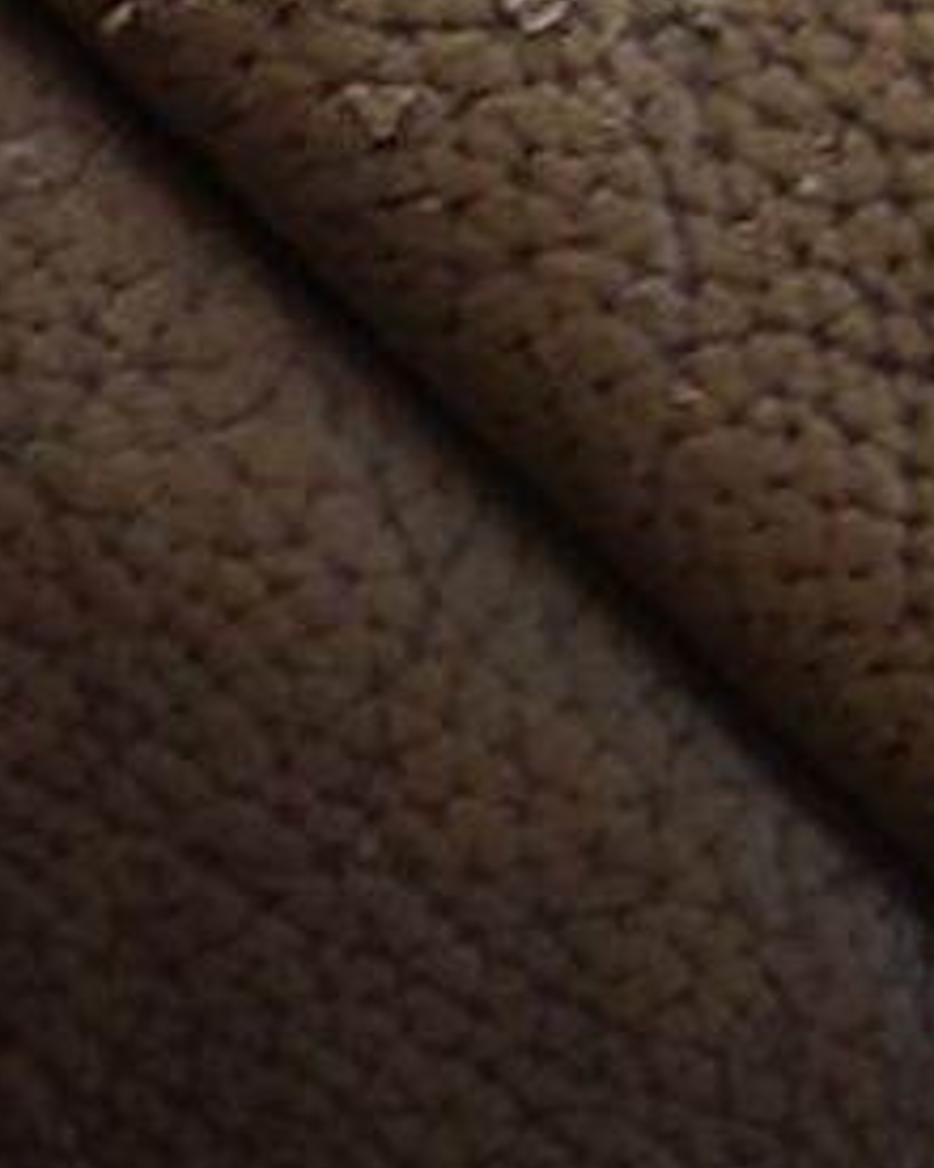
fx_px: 4907
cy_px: -1030
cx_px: -425
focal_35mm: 142
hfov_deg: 10.5
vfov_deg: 12.3
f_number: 1.8
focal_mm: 4.6
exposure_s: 1/60
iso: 200
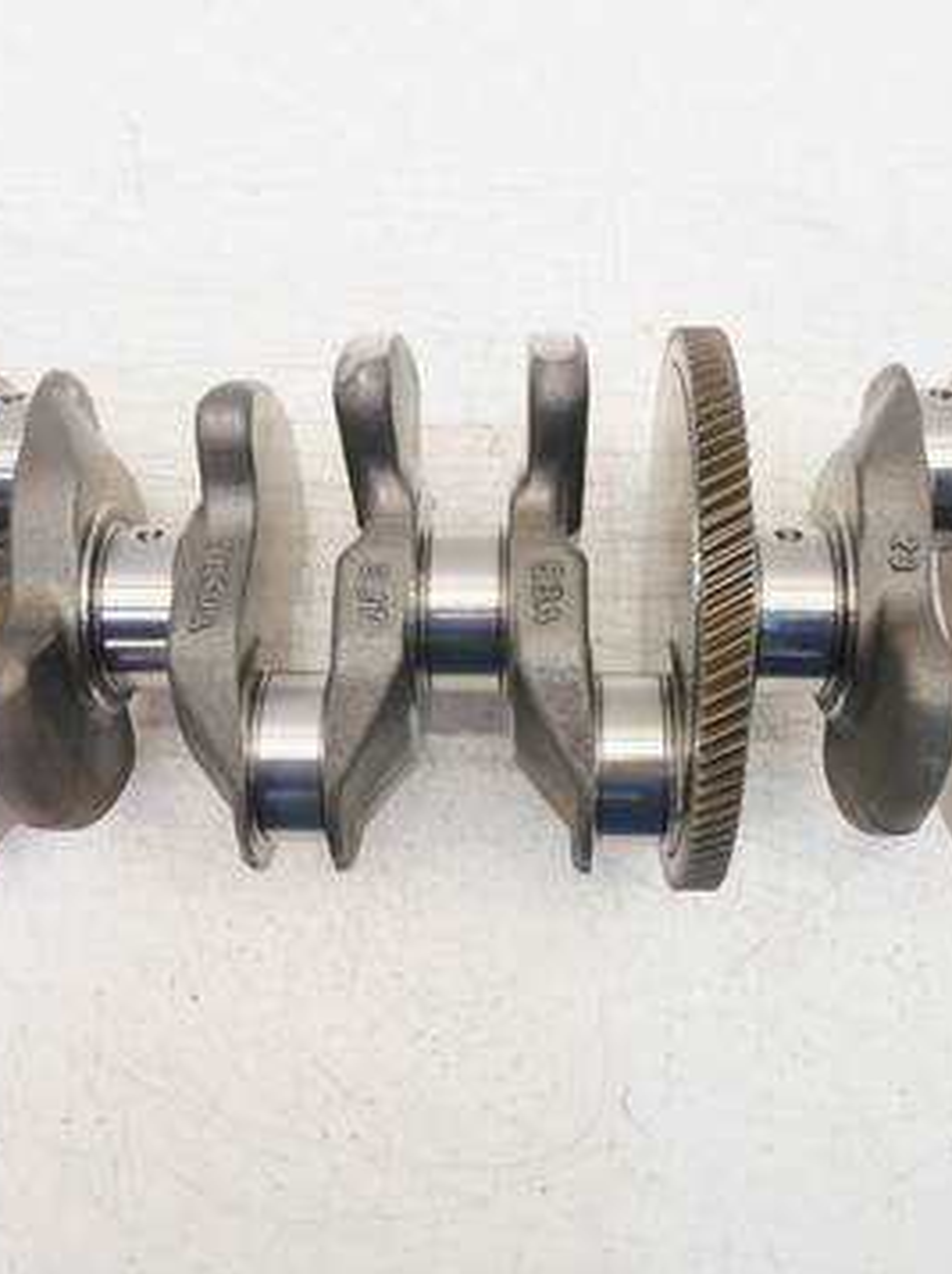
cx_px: 460
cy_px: 639
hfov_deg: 40.6
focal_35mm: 35
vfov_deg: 52.7
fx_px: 1286
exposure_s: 1/60
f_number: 3.6
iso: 200
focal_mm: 13
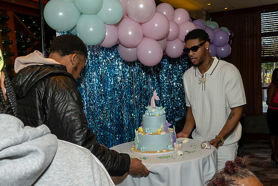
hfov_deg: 51.5
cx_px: 167
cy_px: 113
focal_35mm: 37
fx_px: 286
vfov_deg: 35.8
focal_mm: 18
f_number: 7.1
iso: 1000
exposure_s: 1/250
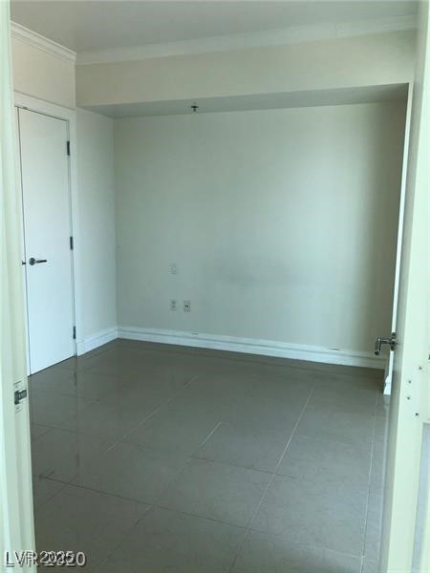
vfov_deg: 63.4
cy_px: 286
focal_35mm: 28
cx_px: 215
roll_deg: -1.2
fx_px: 464
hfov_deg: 49.7
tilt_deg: -9.4
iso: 50
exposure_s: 1/120
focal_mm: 4
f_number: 1.8
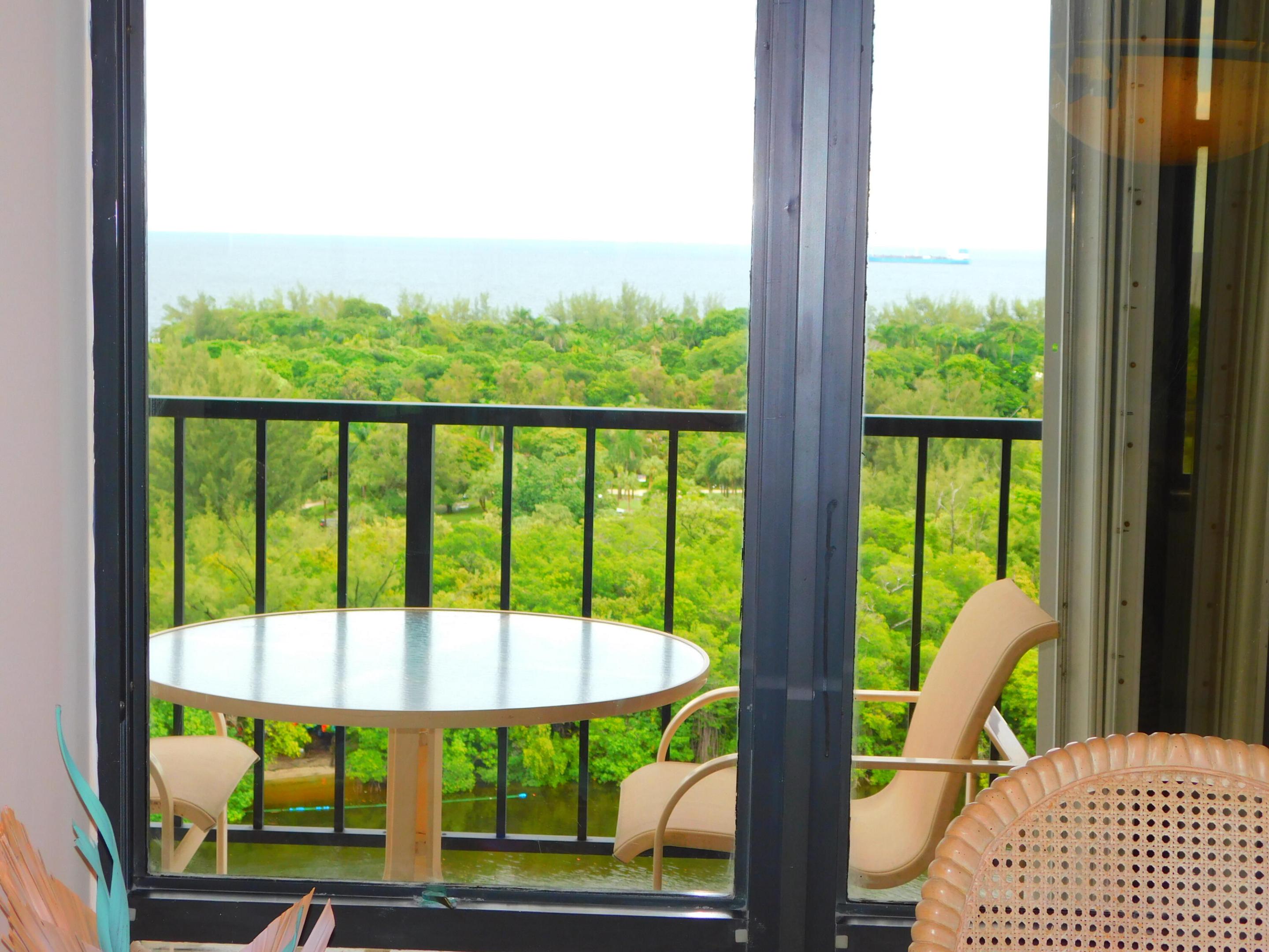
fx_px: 2163
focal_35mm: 59
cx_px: 634
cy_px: 476
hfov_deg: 32.7
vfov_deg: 24.8
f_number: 4
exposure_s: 1/80
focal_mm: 10.4
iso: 125
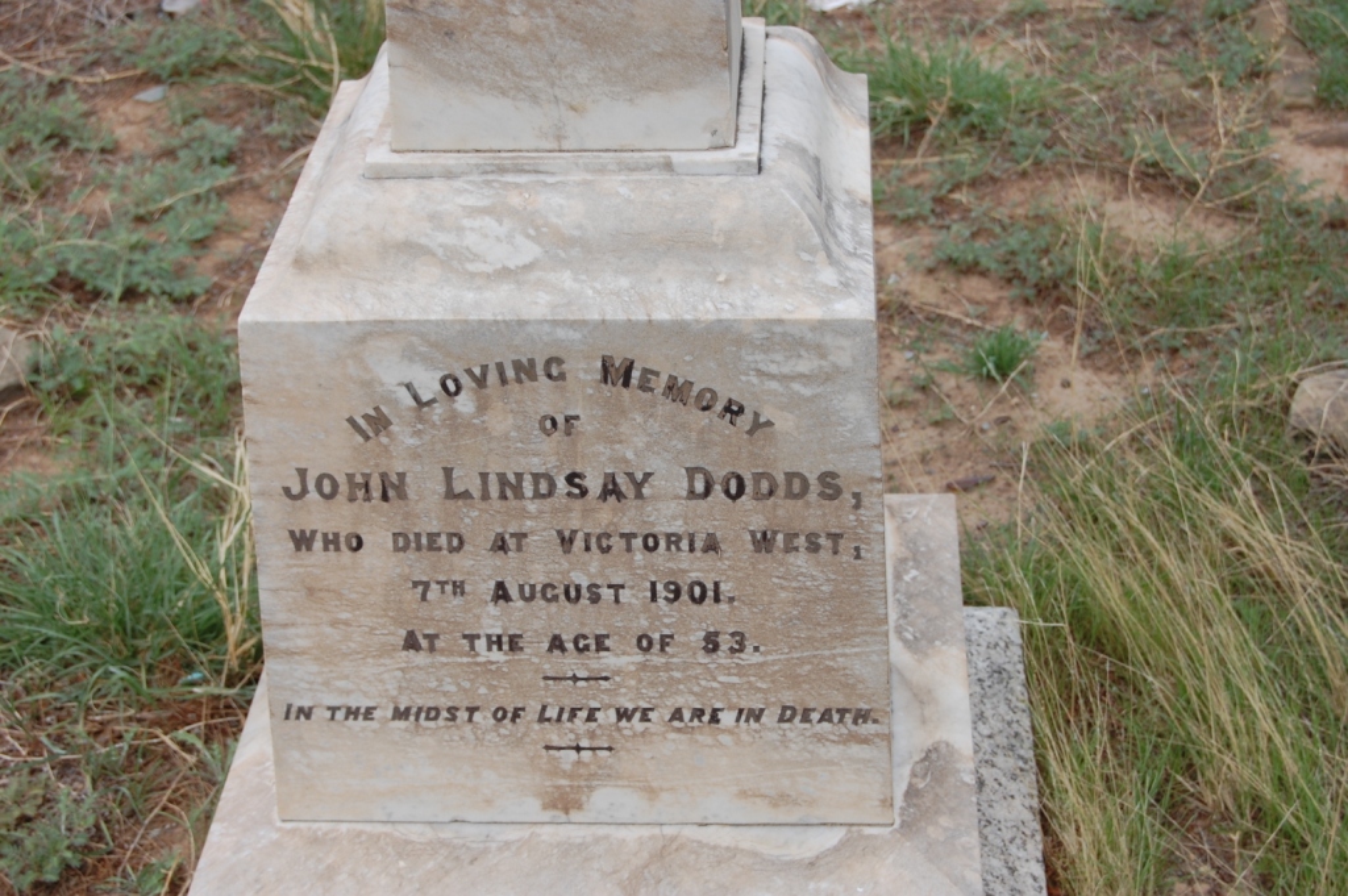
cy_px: 448
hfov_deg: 29.3
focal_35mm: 69
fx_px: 2582
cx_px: 674
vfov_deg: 19.7
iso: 200
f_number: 9
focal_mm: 46
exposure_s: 1/320
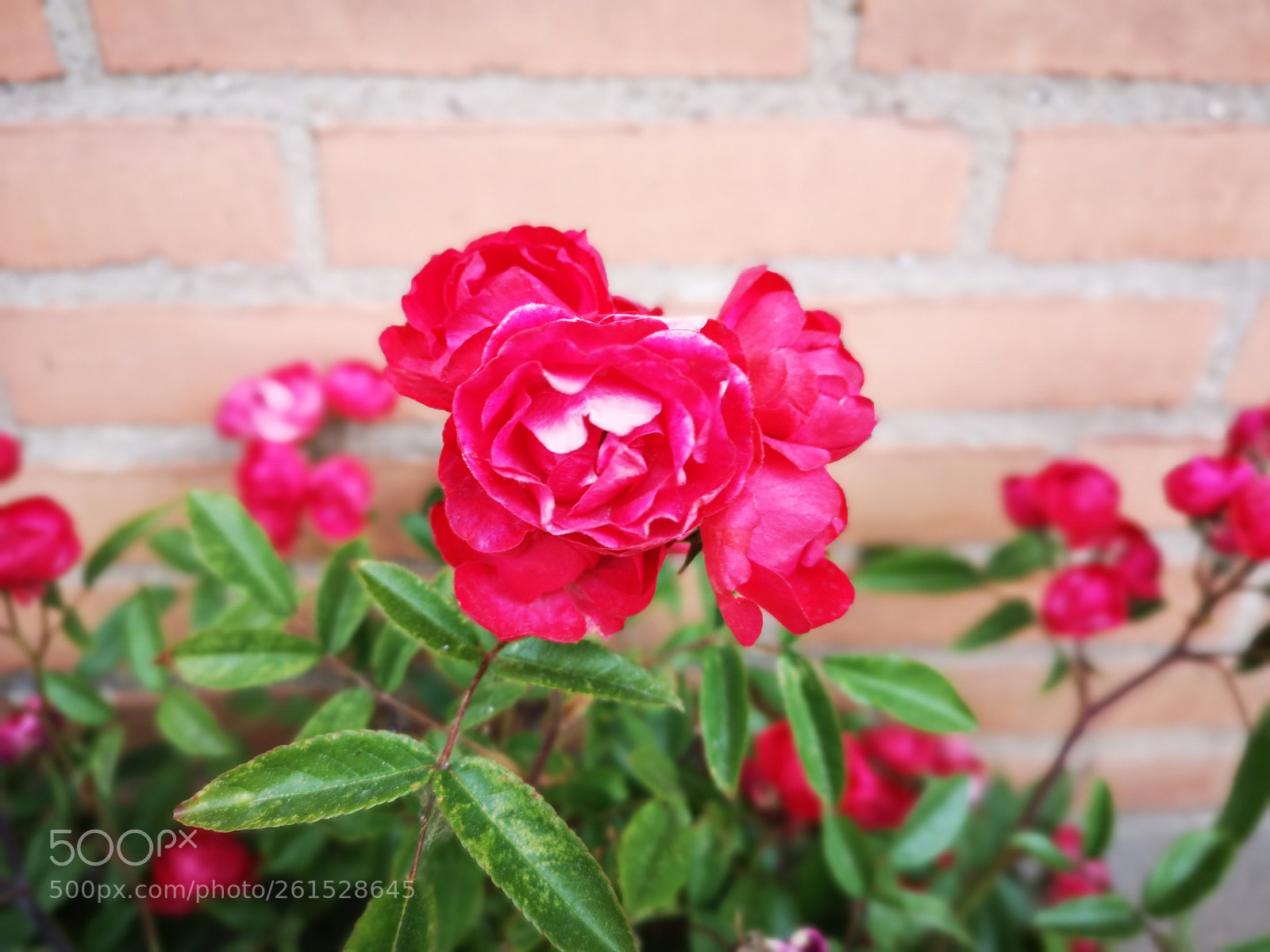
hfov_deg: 65.3
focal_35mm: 27
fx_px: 991
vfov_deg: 51.4
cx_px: 635
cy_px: 476
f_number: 4
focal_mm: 3.95
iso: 80
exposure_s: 1/50
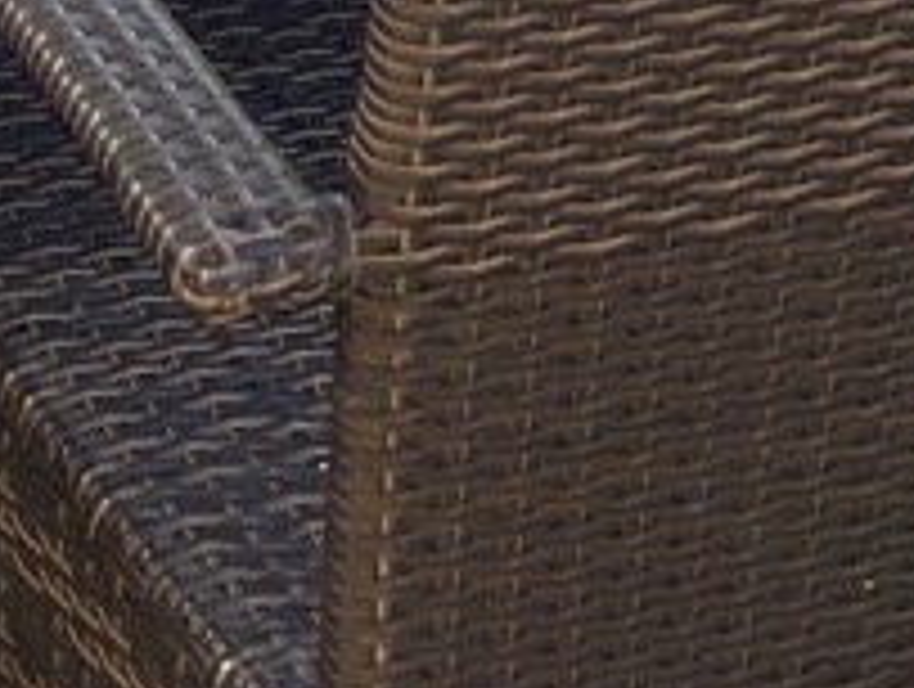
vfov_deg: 6.9
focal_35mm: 184
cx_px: -603
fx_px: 4867
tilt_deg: -9.0
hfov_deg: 10.2
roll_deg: +0.8
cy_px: -1713
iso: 50
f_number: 1.5
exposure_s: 1/466
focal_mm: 5.7
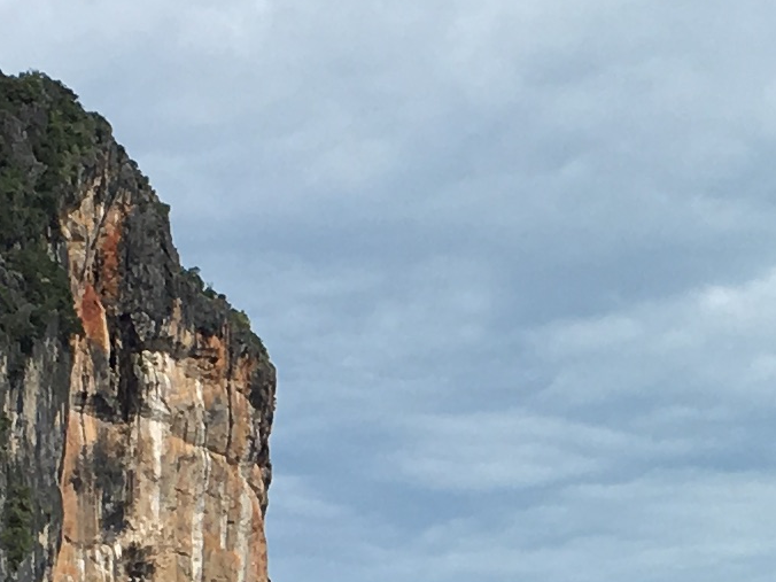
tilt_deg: +2.4
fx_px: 3878
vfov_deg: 8.4
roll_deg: +0.1
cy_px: 895
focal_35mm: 173
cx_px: 985
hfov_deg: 11.2
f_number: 2.2
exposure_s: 1/2564
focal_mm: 4.15
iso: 25
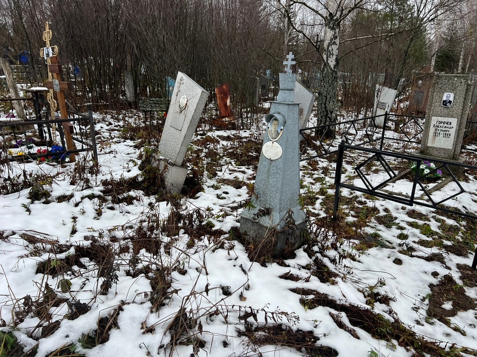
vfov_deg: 53.1
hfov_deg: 67.3
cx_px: 238
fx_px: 358
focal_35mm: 26
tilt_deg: -17.2
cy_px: 178
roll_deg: -4.5
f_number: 1.5
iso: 50
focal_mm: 5.7
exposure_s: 1/635
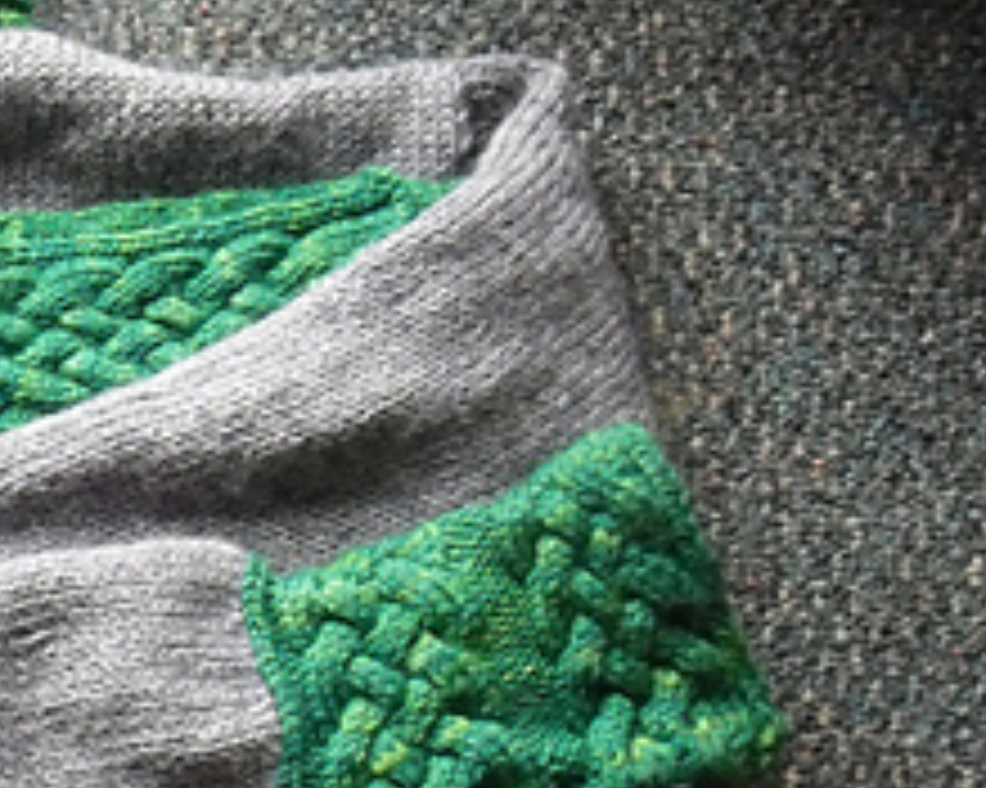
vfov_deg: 19.8
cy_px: 572
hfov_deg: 21.9
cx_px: -342
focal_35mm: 77
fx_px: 2246
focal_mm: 4.9
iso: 100
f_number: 3.5
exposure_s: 1/33
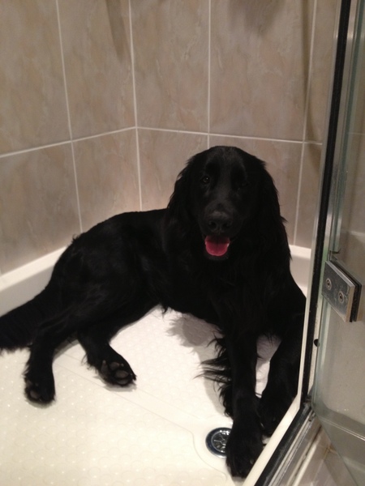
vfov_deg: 52.6
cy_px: 243
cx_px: 182
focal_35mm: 35
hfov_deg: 40.7
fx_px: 492
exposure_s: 1/20
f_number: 2.4
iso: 160
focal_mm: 4.28
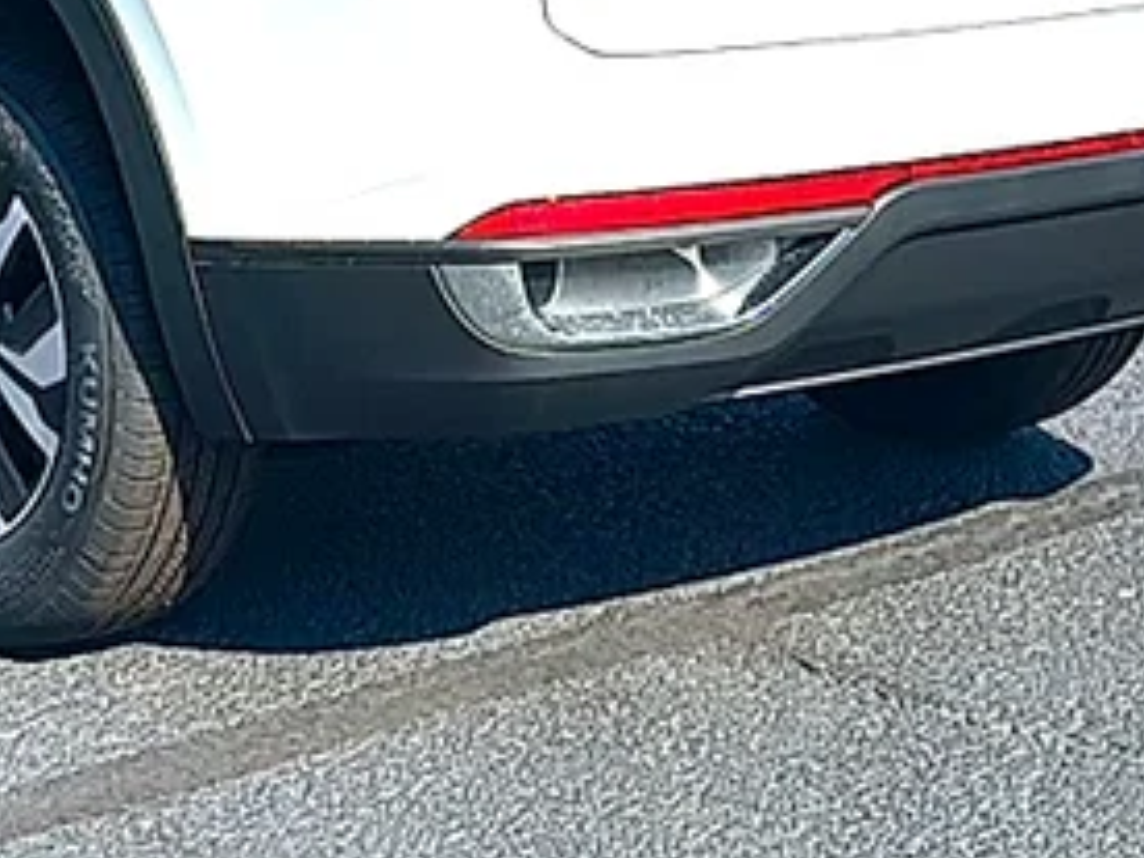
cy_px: -139
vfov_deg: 15.2
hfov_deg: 20.5
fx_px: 3107
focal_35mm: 94
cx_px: 137
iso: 80
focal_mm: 6.86
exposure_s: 1/6667
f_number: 1.78
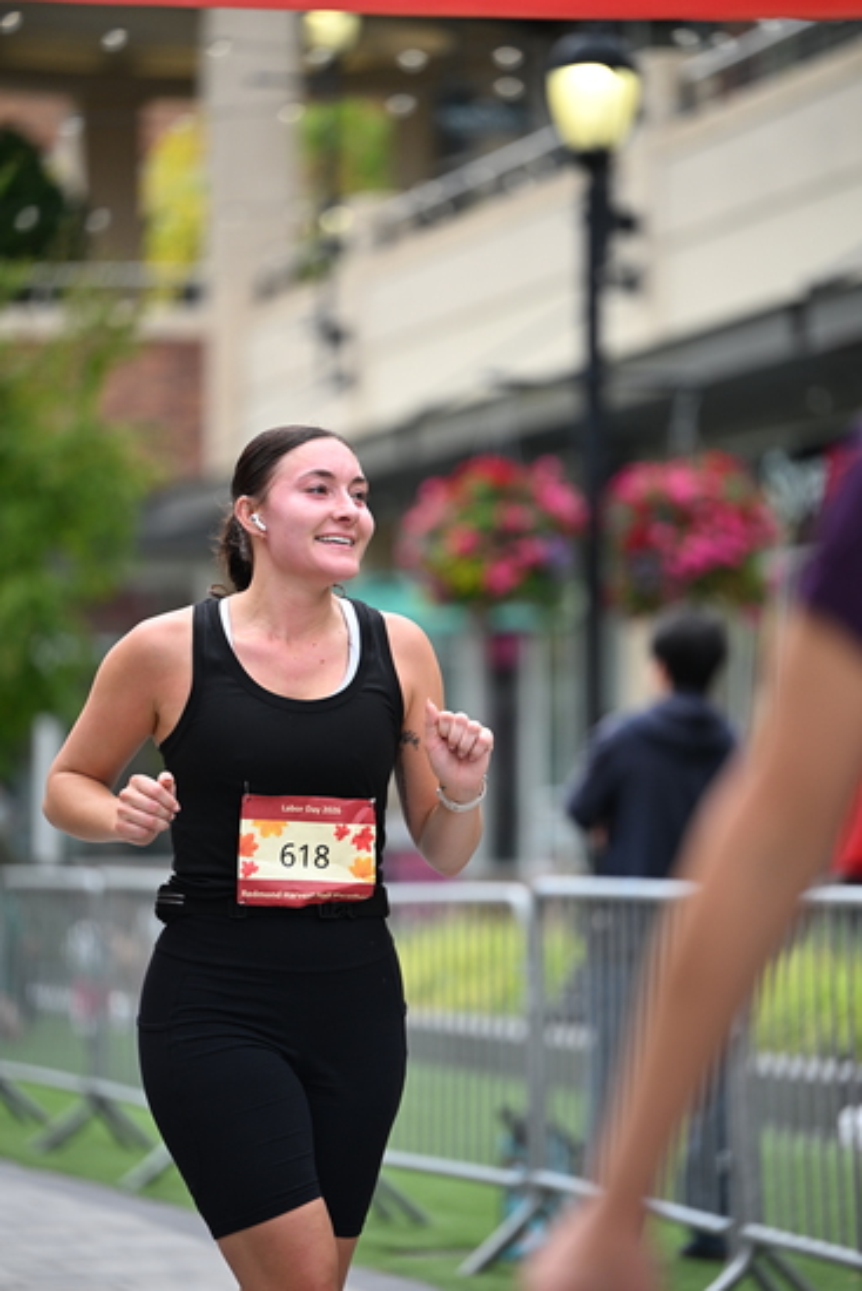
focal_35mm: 160
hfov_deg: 8.6
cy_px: 646
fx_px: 5743
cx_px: 431
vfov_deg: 12.8
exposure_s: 1/2000
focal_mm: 160
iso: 640
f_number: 2.8
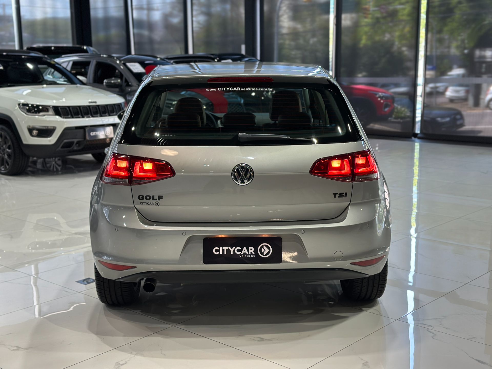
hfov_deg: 39.7
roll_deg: +0.4
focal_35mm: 48
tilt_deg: -10.4
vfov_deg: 30.3
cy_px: 184
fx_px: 682
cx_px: 246
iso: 160
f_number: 1.78
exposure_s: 1/120
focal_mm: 6.86
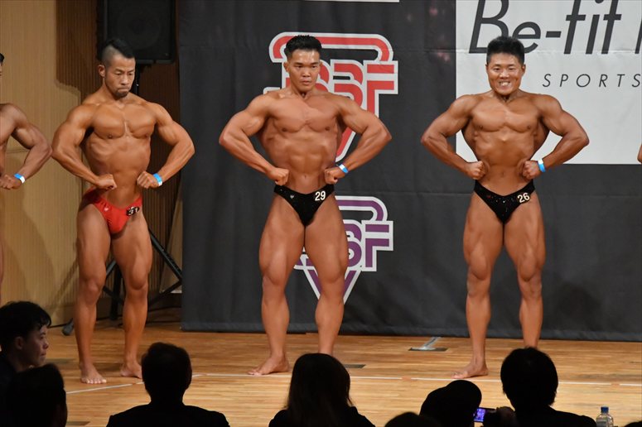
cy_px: 214
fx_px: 4813
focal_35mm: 270
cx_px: 321
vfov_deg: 5.1
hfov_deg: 7.6
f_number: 5.6
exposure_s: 1/400
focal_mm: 180
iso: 9000
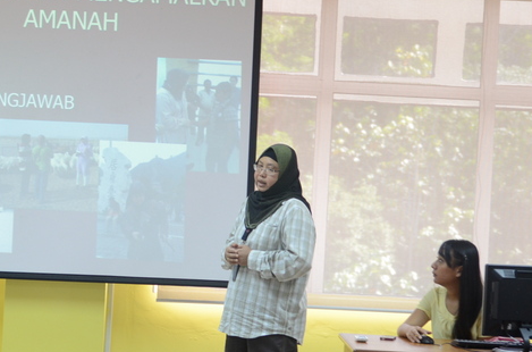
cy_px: 170
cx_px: 209
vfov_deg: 12.1
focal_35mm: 113
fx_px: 1661
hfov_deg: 18.2
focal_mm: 55
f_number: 4
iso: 1000
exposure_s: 1/60
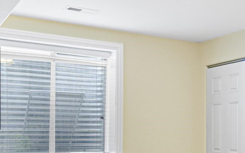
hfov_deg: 31.3
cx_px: 236
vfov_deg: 20.6
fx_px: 407
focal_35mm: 61
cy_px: 155
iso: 640
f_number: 8
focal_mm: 11.5
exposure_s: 1.3
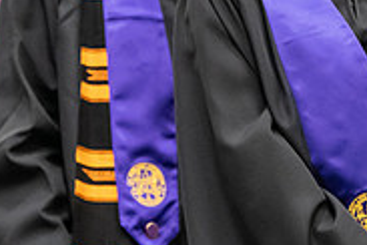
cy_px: -65
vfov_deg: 3.5
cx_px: 361
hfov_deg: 5.3
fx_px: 3945
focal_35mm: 387
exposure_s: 1/200
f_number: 3.2
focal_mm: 122
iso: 3200
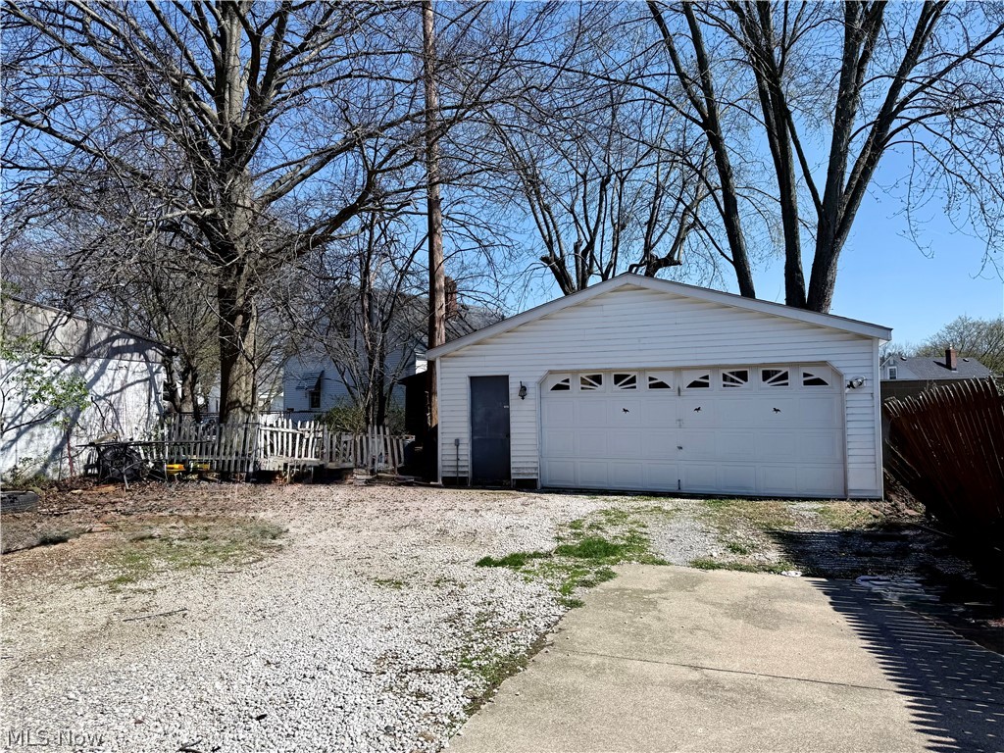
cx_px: 502
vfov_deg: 56.8
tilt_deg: +2.4
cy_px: 376
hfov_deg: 71.6
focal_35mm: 24
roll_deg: -0.2
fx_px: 696
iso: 80
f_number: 1.78
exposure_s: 1/4673
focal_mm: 6.76
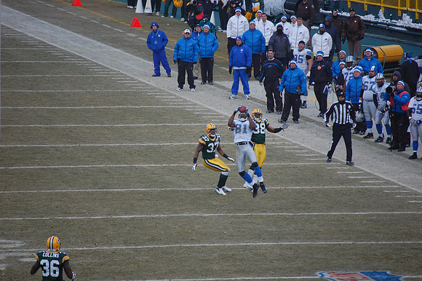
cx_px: 211
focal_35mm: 300
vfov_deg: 4.6
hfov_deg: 6.9
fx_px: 3515
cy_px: 140
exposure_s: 1/640
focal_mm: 200
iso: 400
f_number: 5.6
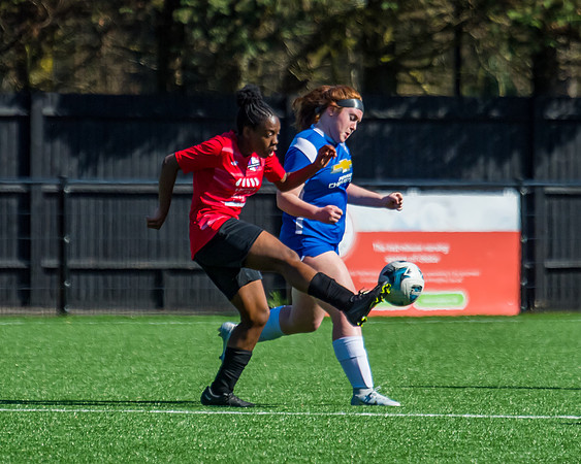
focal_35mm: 641
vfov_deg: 2.4
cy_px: 220
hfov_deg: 3.0
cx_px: 323
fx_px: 11024
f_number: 4
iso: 400
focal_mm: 280
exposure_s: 1/5000
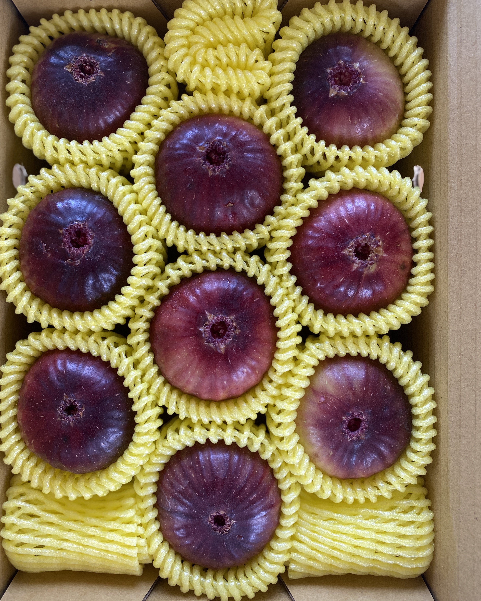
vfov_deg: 62.1
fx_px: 498
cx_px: 239
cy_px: 277
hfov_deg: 51.5
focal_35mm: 28
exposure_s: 1/121
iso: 100
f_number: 1.8
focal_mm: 4.25
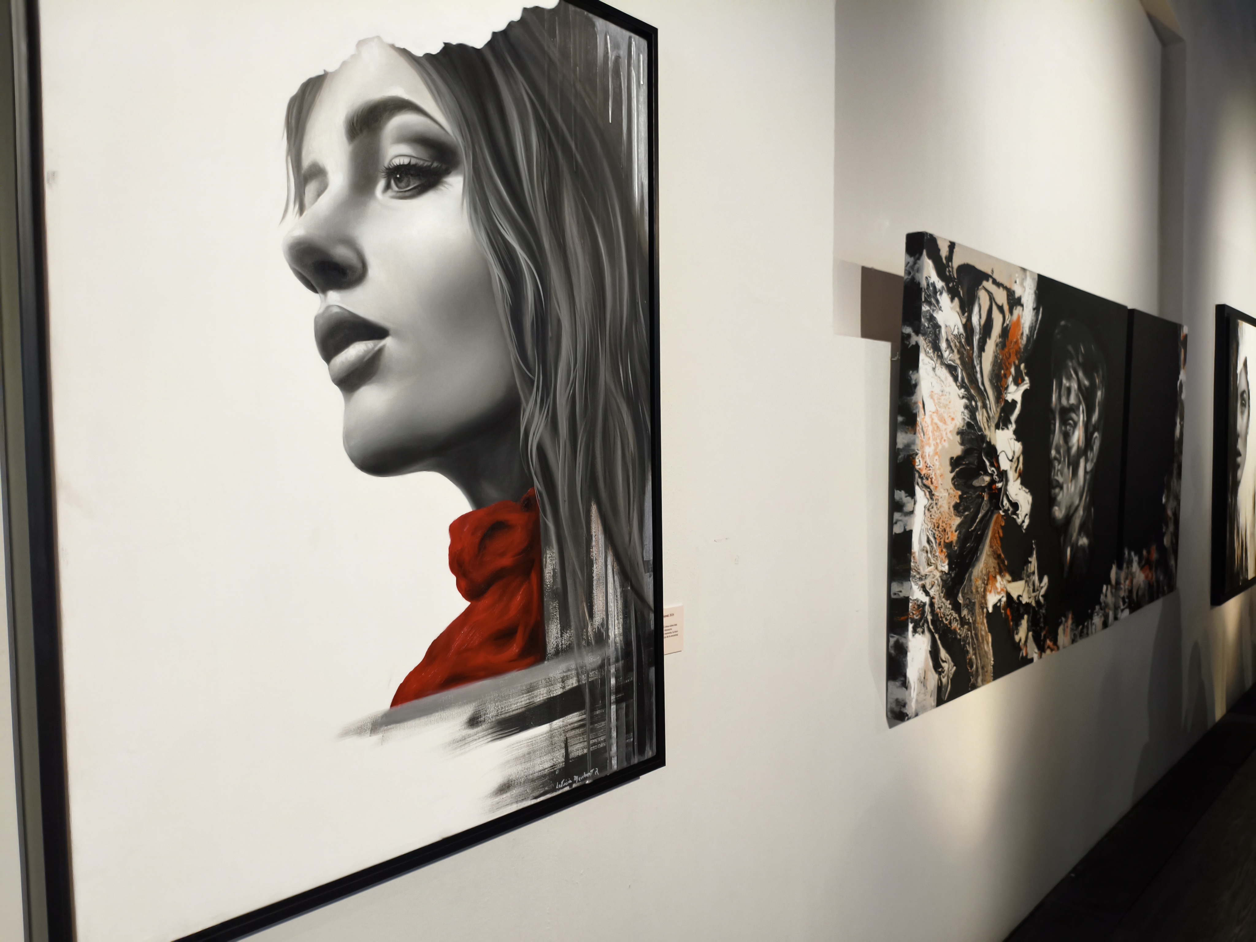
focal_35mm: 26
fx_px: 943
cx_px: 628
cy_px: 471
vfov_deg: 53.1
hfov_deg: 67.3
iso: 640
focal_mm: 4.94
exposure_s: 1/59.9
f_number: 1.5
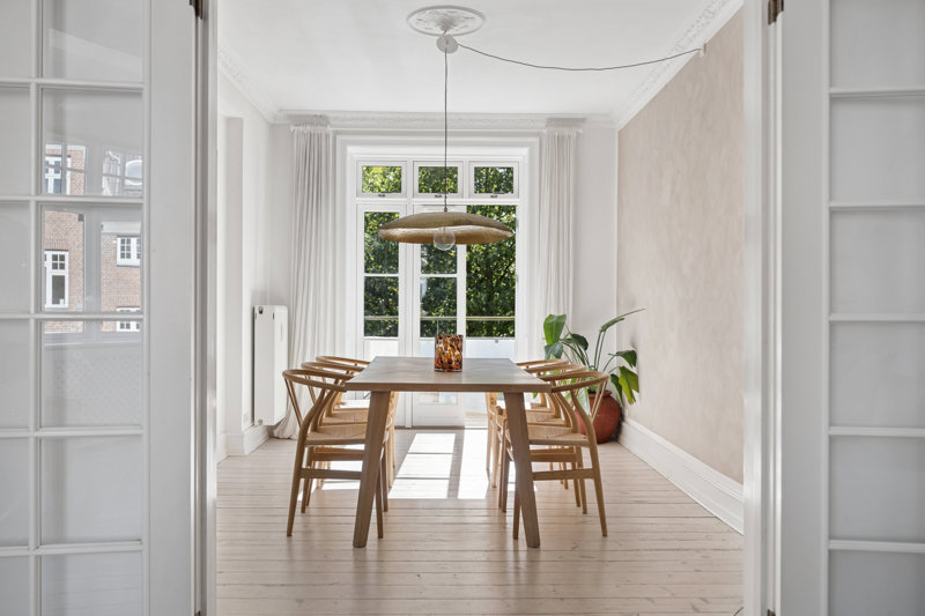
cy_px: 308
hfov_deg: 62.8
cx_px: 462
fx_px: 758
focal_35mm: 30
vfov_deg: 44.3
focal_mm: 29.5
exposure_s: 1/320
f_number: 4
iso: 160
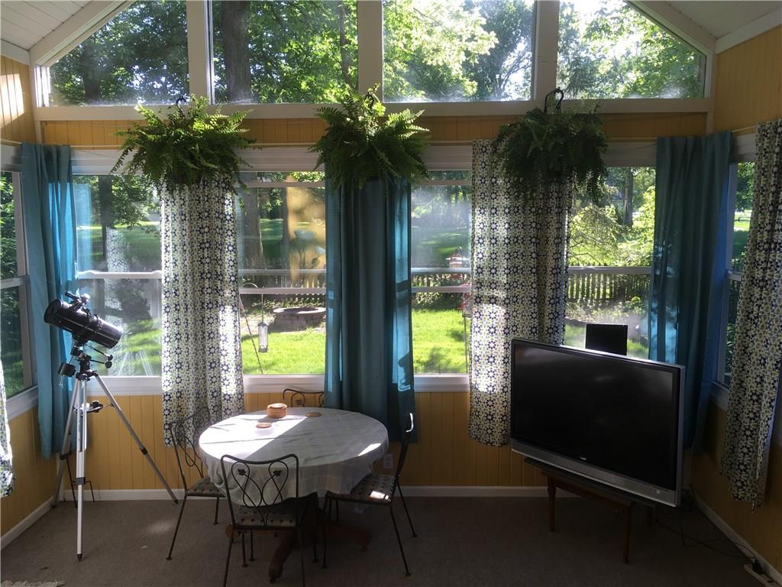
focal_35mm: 29
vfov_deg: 48.2
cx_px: 391
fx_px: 655
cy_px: 294
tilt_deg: -7.2
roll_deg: -1.1
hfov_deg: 61.7
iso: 25
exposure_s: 1/120
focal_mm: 4.15
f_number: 2.2
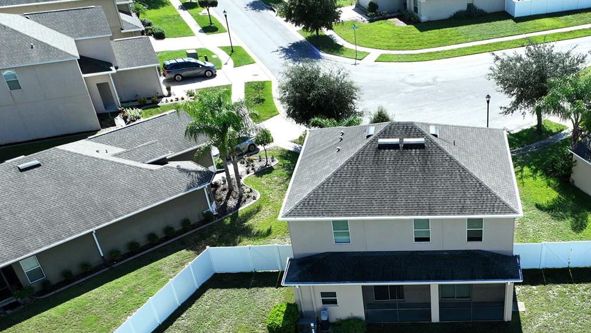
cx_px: 451
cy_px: 355
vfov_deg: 26.4
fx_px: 658
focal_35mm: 42
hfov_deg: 46.4
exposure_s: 1/320
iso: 100
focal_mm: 12.29
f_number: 3.2
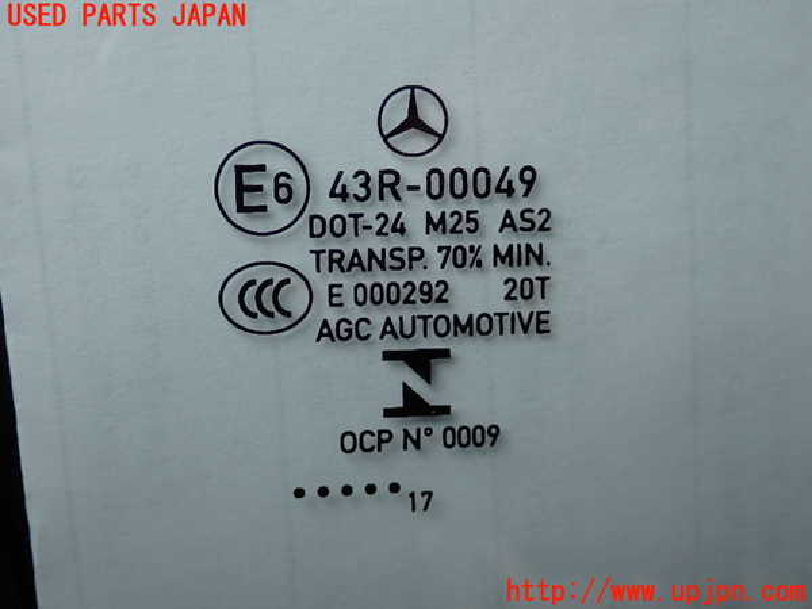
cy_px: 304
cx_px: 406
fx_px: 1267
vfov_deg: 27.0
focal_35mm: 54
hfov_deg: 35.5
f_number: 3.3
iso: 125
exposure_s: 1/125
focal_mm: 9.65
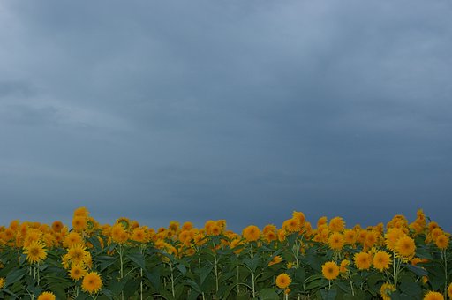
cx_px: 226
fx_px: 715
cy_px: 150
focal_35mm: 57
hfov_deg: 35.1
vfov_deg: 23.7
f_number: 8
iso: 400
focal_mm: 38
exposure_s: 1/30
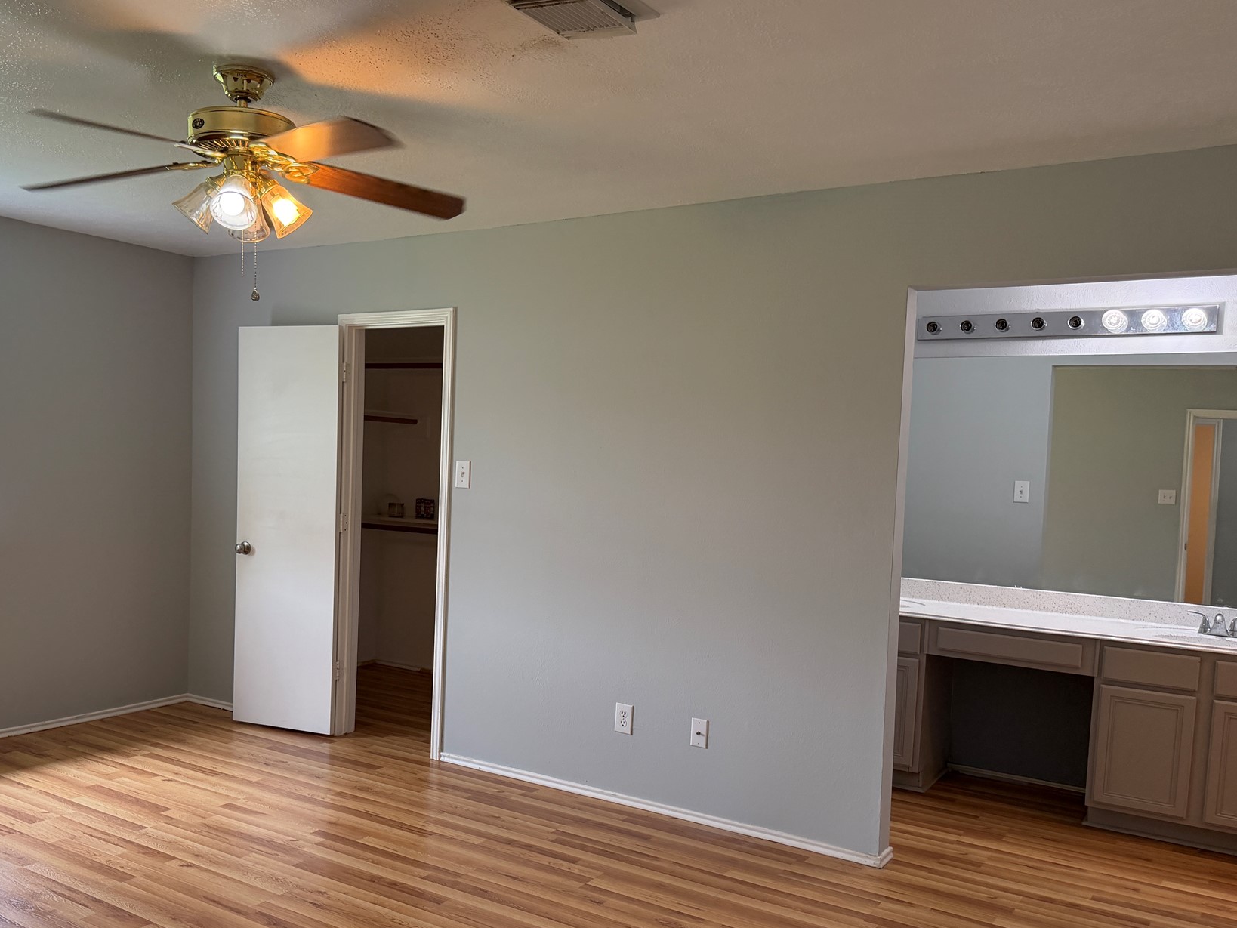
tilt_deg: -4.5
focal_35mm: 30
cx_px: 526
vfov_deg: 46.7
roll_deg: -2.3
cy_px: 532
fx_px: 1072
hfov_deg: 59.7
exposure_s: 1/141
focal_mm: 6.76
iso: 200
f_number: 1.78
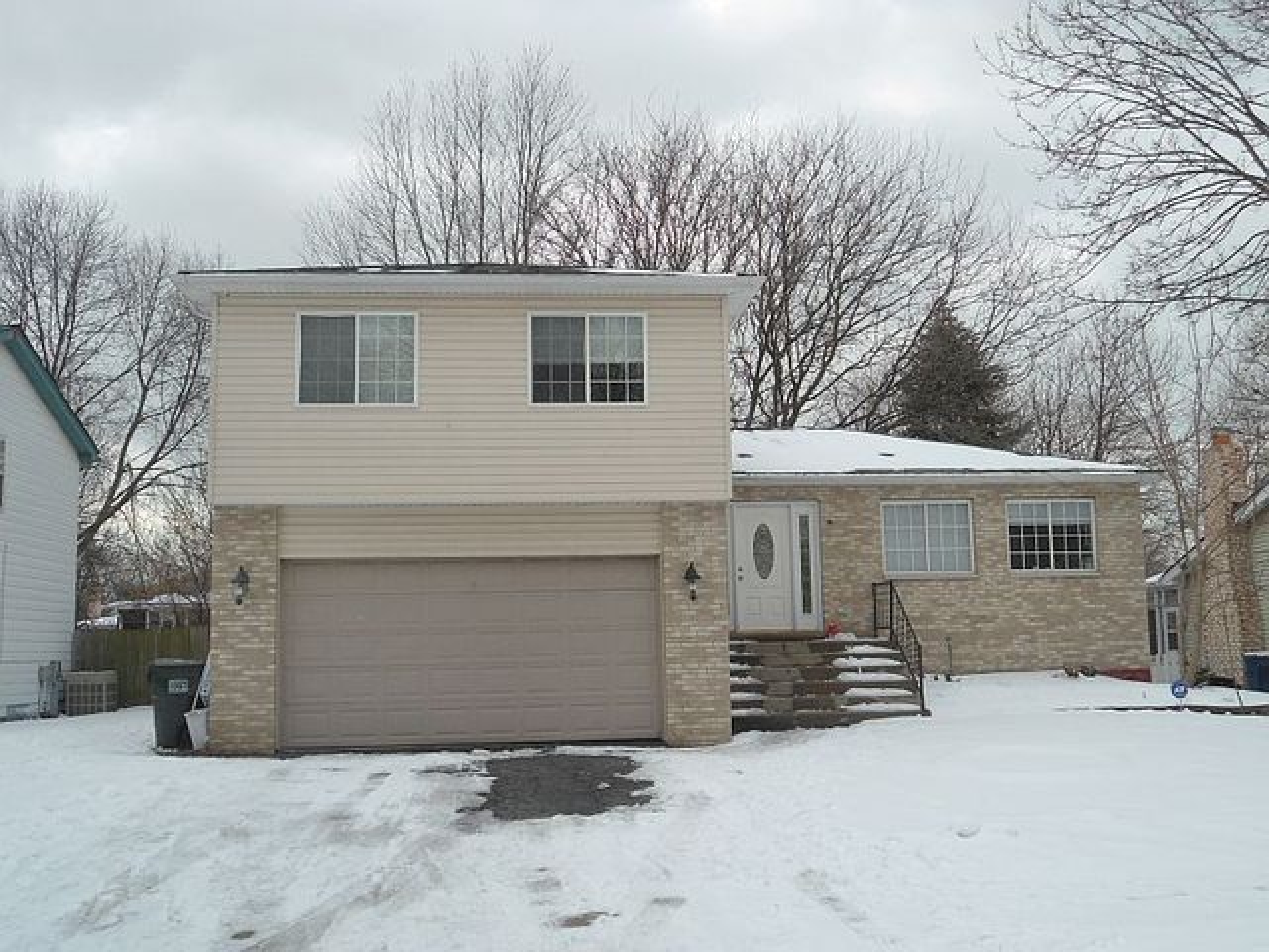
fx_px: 1356
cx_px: 634
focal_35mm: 37
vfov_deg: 38.7
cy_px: 476
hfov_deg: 50.1
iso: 80
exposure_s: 1/800
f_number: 3.2
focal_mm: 6.7
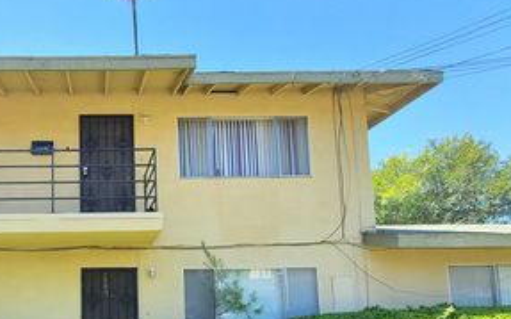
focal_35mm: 24
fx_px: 334
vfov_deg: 46.7
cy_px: 279
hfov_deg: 68.0
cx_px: 105
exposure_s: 1/640
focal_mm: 2.2
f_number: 2.2
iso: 50
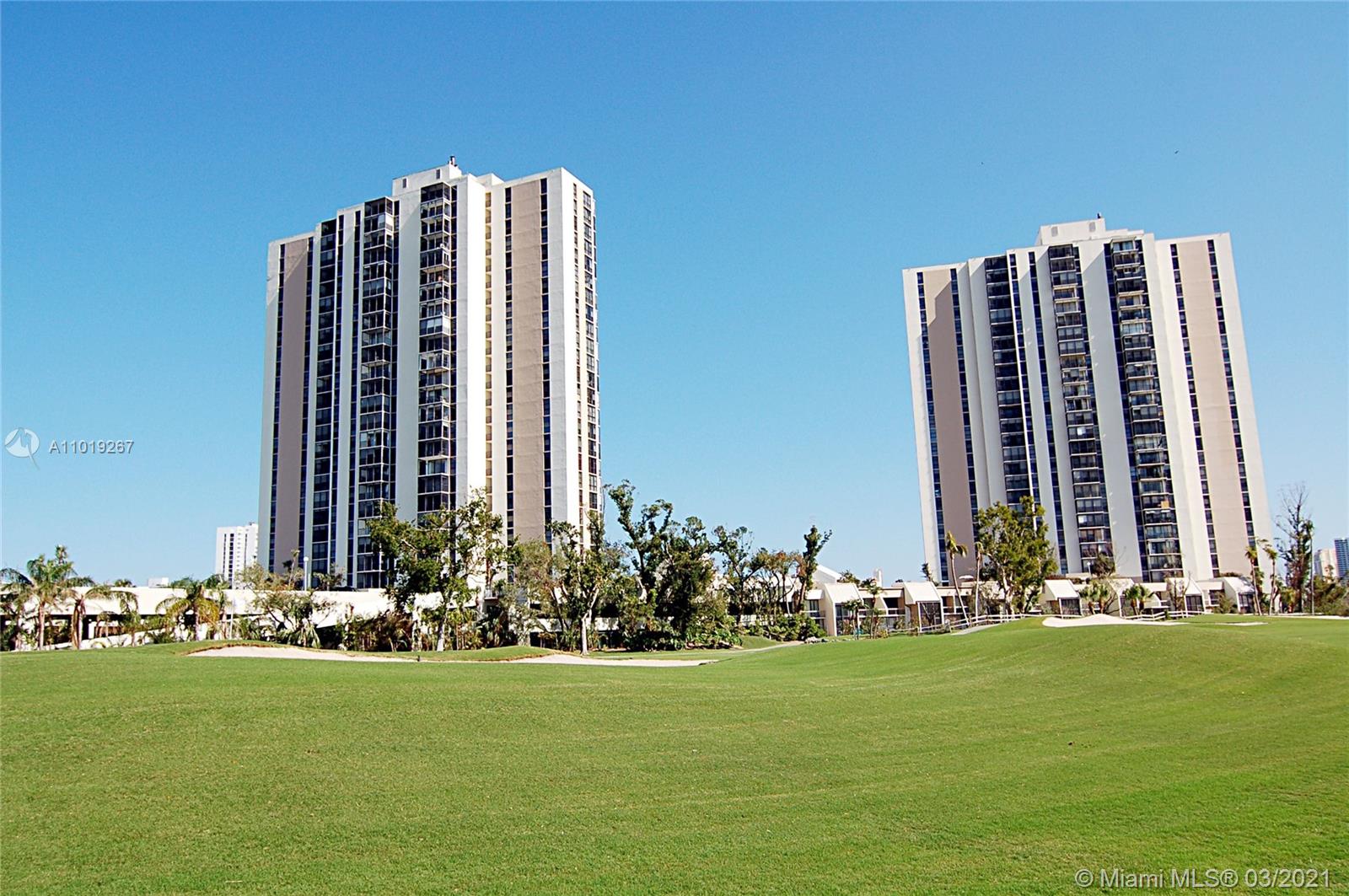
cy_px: 448
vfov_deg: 47.8
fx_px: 1011
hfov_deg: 67.4
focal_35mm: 27
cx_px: 674
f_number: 5.6
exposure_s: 1/800
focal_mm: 18
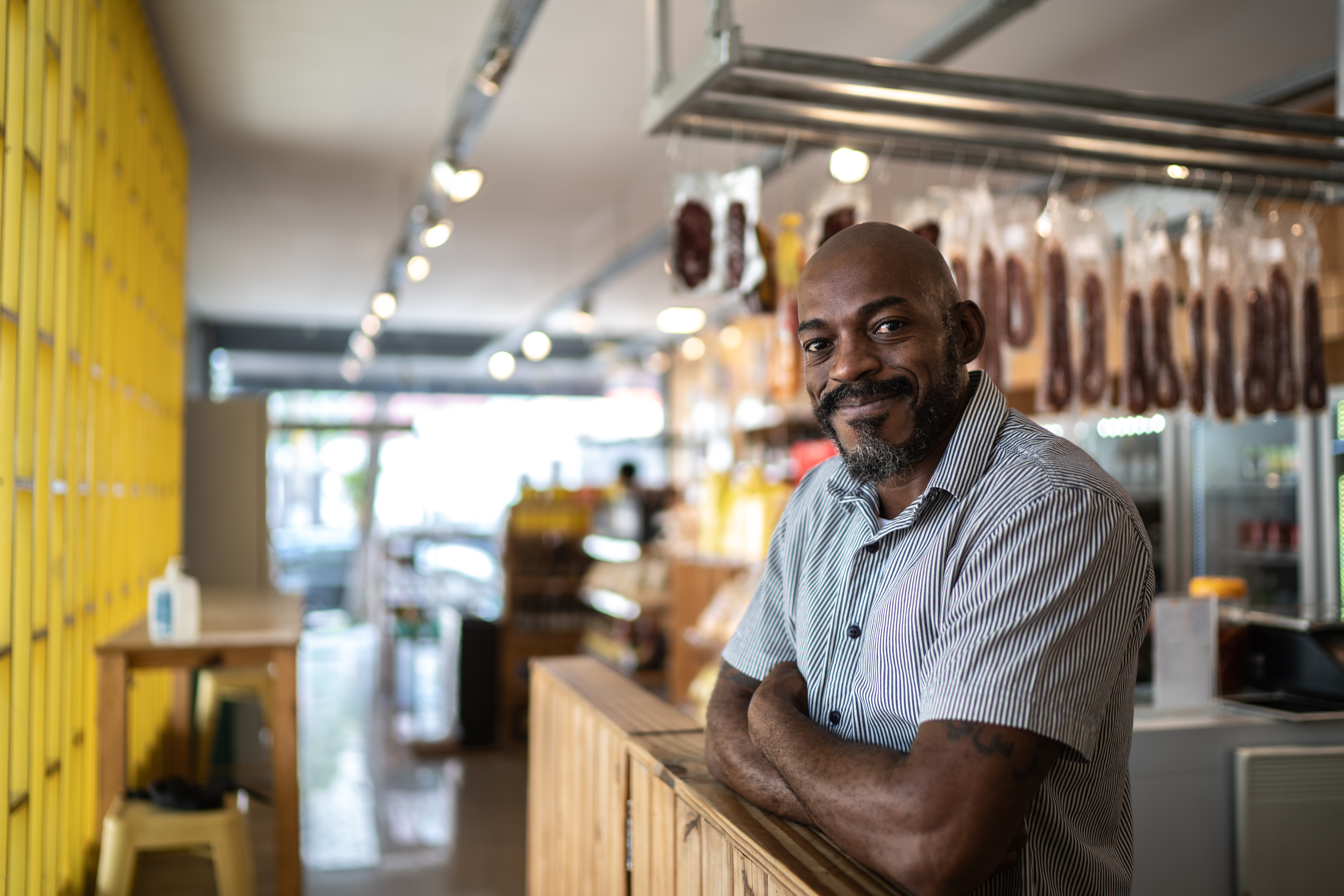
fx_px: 1307
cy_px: 448
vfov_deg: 37.9
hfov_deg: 54.4
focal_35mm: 35
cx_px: 672
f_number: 1.4
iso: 125
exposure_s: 1/200
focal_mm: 35
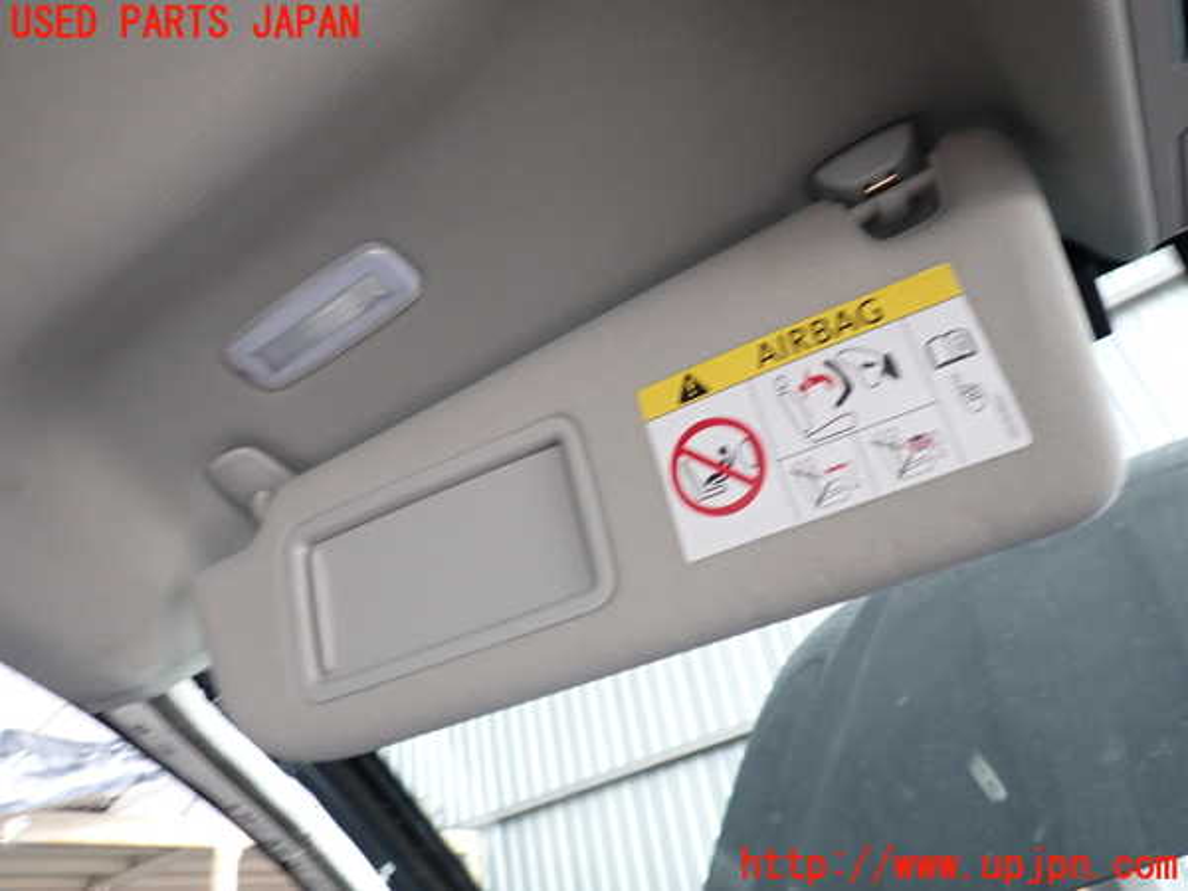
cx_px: 594
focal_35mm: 25
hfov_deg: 69.4
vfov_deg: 54.9
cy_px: 446
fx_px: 858
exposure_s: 1/30
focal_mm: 4.5
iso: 200
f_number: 2
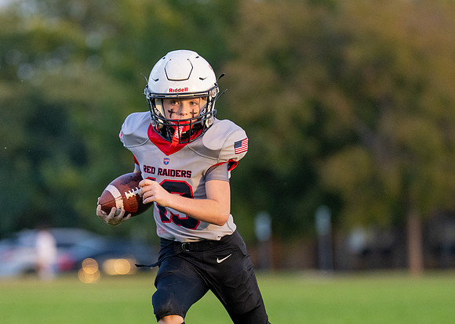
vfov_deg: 3.2
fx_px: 5792
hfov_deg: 4.5
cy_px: 185
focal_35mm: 448
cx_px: 165
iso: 1000
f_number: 2.8
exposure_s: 1/1600
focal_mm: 200
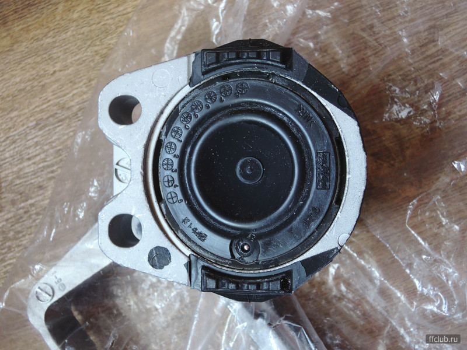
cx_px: 234
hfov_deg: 42.1
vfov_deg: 32.2
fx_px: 607
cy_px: 175
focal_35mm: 45
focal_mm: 9.6
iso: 400
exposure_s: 1/20
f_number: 3.7
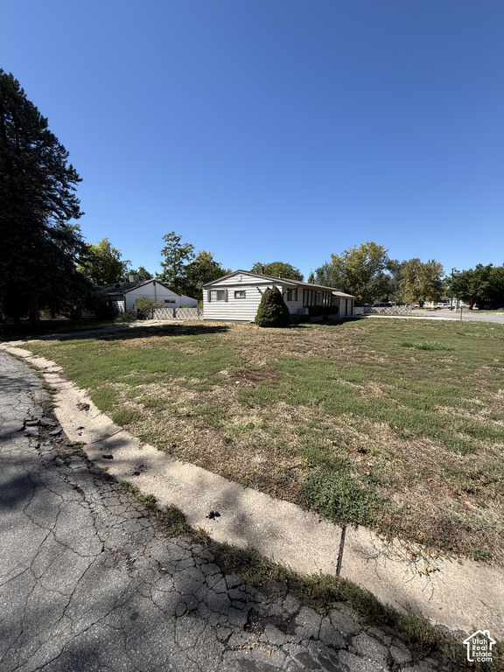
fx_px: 272
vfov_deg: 102.1
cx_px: 252
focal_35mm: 14
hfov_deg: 85.7
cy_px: 336
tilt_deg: -5.1
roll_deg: -0.1
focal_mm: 2.22
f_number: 2.2
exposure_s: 1/1534
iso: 50
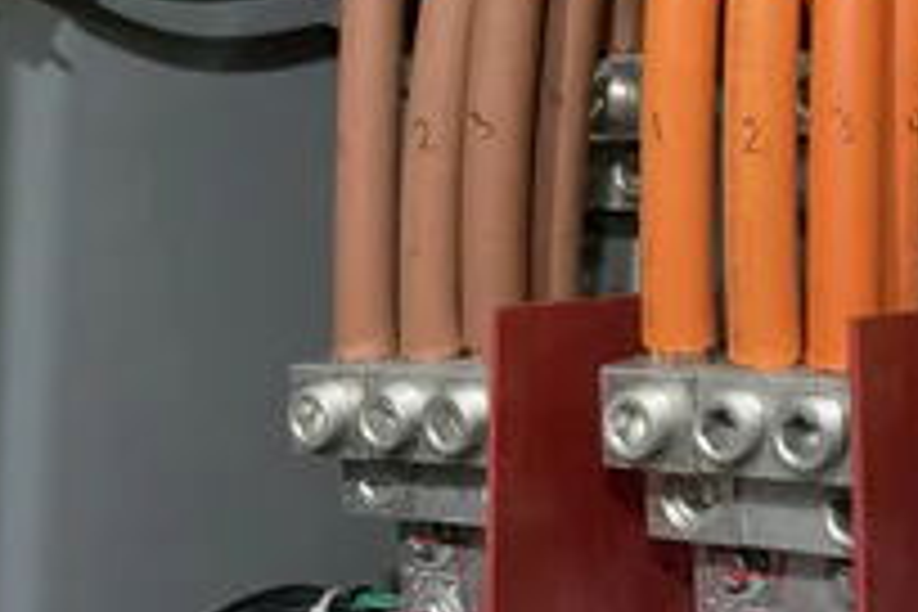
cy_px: -58
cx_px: 641
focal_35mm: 74
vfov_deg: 17.8
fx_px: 1887
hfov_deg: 27.1
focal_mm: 3
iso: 400
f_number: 1.8
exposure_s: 1/30
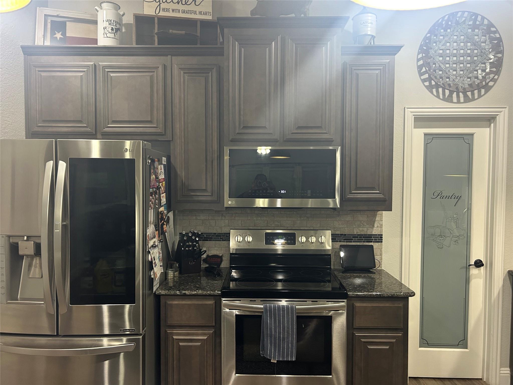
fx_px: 385
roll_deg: -0.4
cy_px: 192
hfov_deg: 67.3
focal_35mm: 26
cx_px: 256
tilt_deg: -1.9
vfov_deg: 53.1
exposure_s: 1/60
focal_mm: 5.7
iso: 200
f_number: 1.5
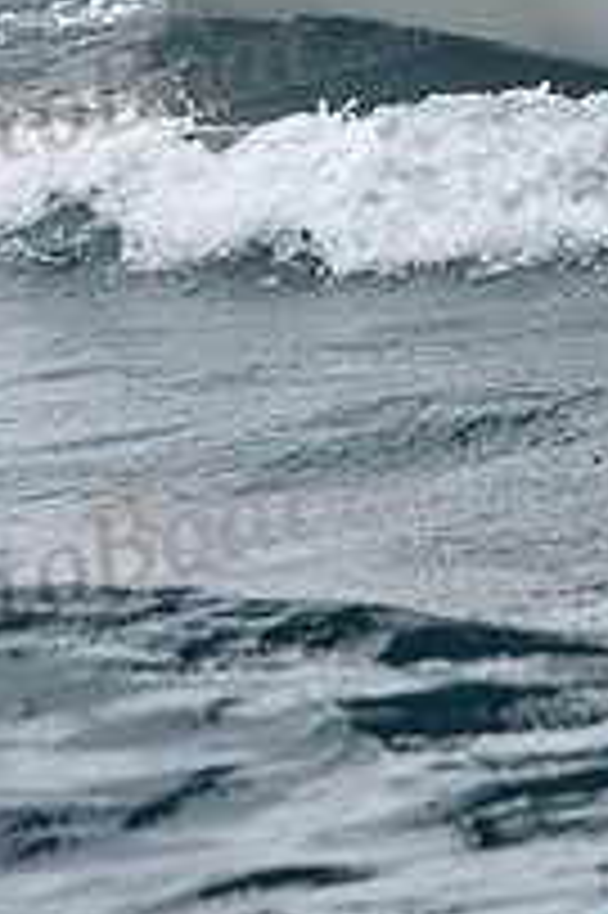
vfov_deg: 3.6
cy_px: -198
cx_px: 673
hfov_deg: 2.4
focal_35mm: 572
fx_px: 14514
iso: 250
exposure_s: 1/800
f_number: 8
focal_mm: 200
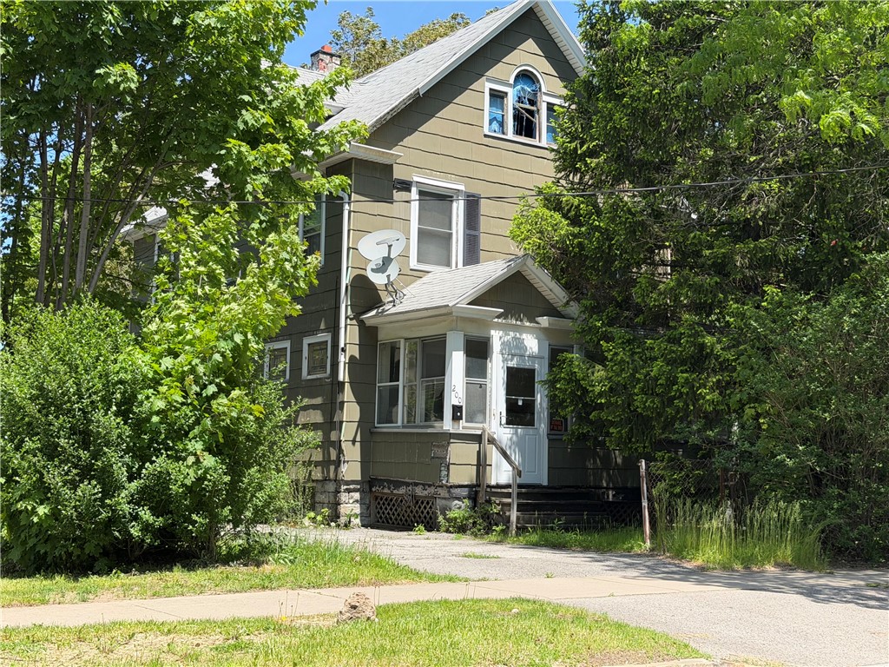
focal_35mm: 48
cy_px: 334
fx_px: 1233
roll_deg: -1.3
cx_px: 444
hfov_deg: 39.7
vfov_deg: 30.3
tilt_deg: +7.5
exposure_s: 1/2088
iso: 64
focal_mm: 6.76
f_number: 1.78
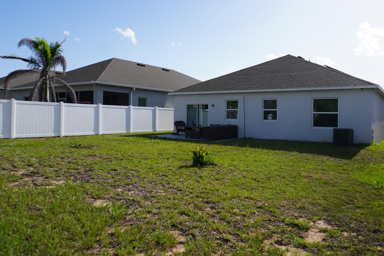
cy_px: 111
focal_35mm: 28
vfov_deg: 46.3
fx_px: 299
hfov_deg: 65.4
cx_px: 203
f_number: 5
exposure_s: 1/800
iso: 100
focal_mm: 16
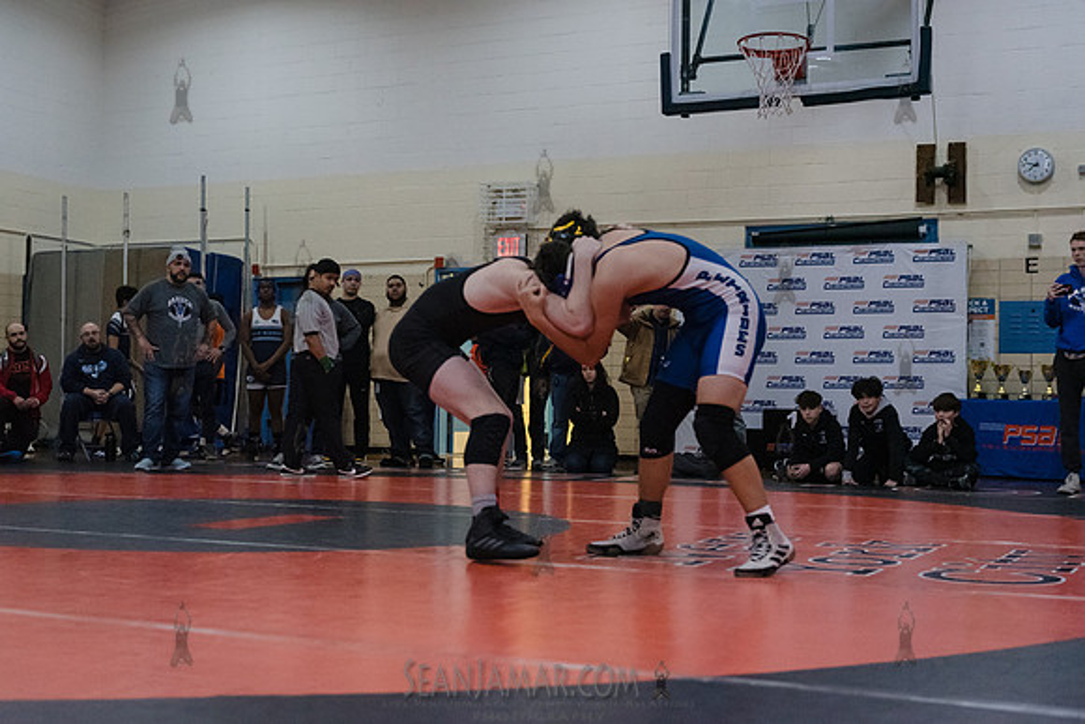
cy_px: 362
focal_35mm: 48
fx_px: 1447
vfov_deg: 28.1
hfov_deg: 41.1
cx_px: 542
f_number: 3.2
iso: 8000
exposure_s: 1/400
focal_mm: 48
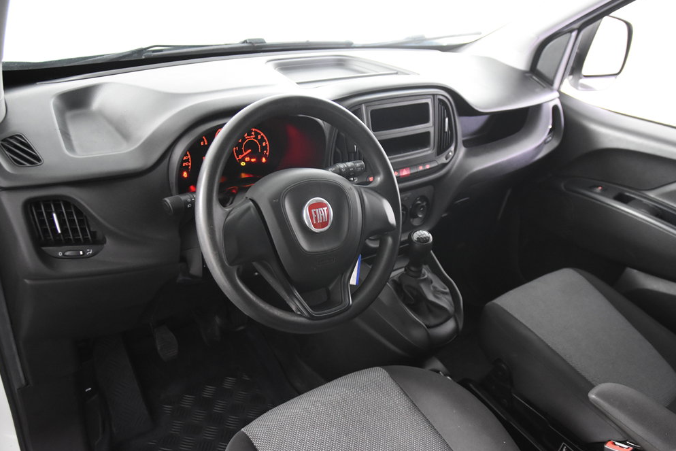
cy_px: 223
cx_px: 343
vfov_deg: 38.9
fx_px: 638
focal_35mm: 34
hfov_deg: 55.8
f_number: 3
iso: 2800
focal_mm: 22
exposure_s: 1/30
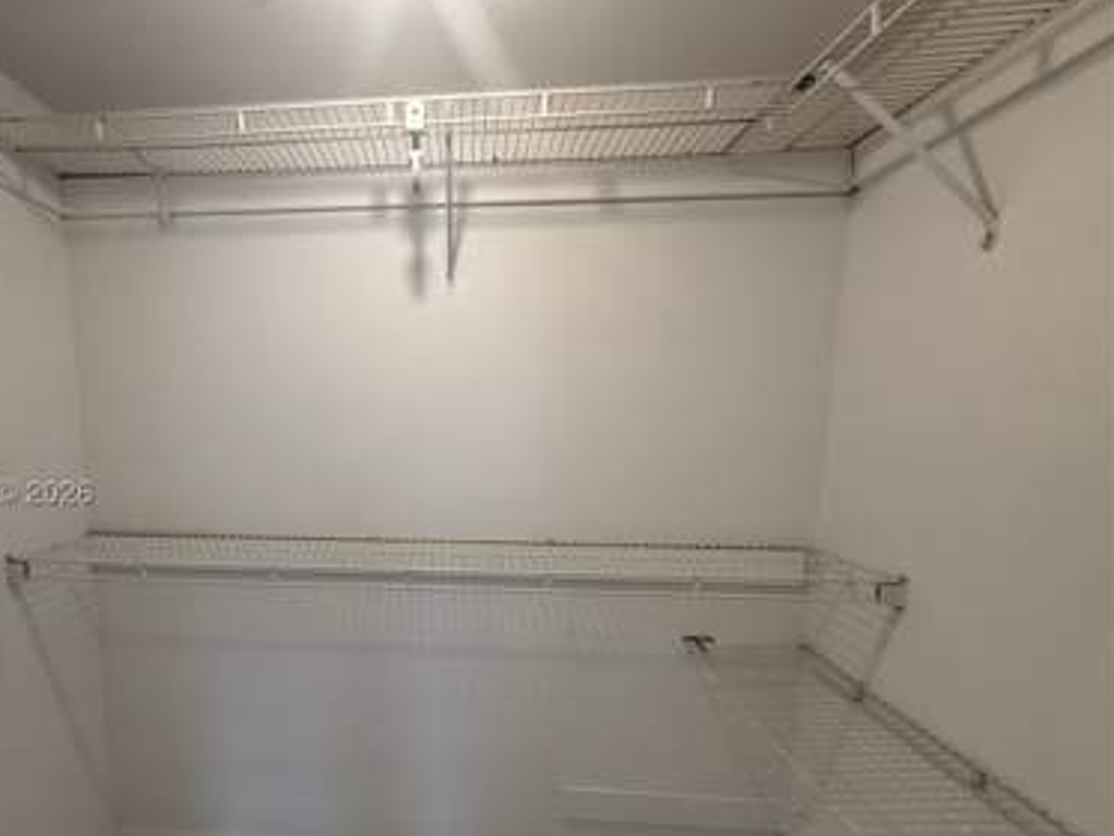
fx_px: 579
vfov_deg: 70.9
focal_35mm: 18
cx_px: 409
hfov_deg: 85.8
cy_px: 499
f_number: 2.2
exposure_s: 1/120
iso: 125
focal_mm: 2.22
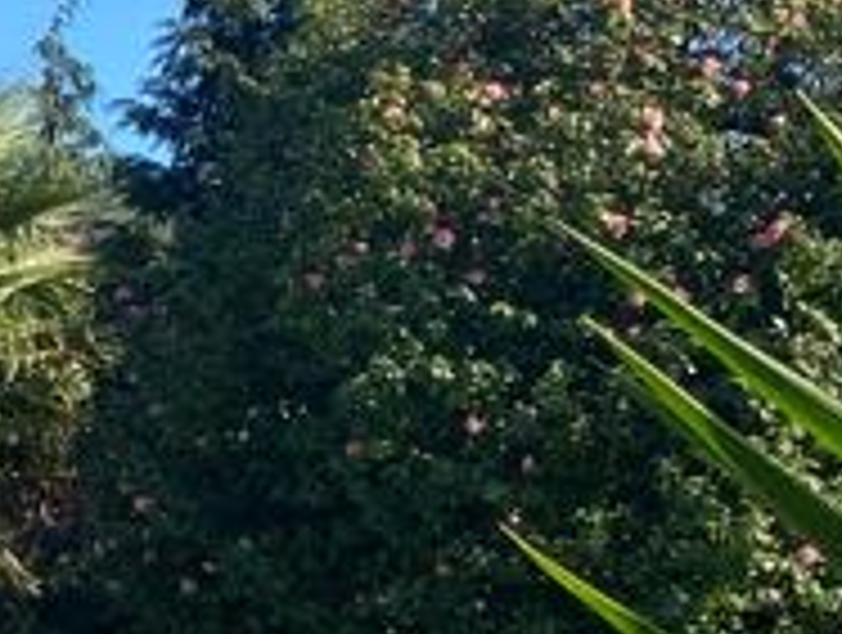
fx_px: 2827
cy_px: 717
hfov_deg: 14.6
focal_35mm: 116
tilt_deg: -0.9
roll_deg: -0.5
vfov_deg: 12.6
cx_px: -725
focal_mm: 4.25
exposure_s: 1/1016
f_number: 1.8
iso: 32
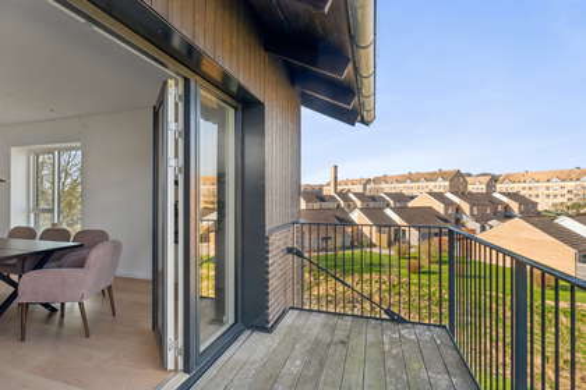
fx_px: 293
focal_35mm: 18
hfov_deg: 90.0
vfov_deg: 67.4
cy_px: 195
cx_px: 293
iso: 200
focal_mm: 12
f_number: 8
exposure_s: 1/160
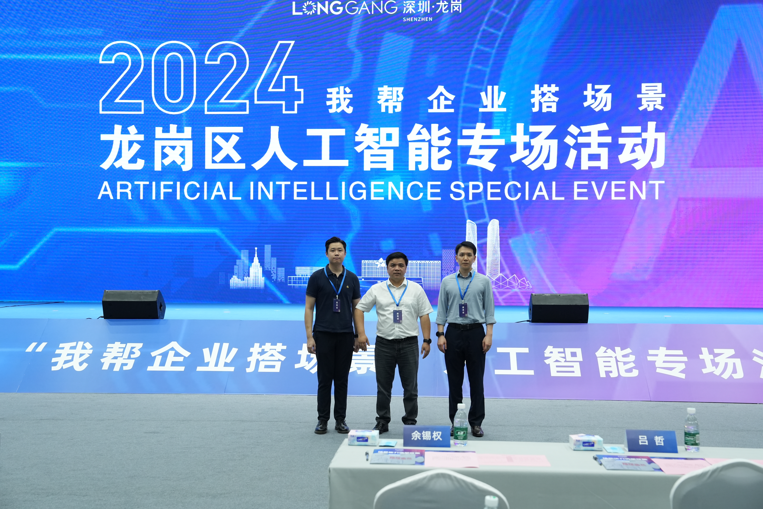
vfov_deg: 28.6
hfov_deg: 41.9
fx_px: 996
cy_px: 254
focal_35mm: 47
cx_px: 382
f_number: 5.6
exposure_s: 1/100
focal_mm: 47
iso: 2000
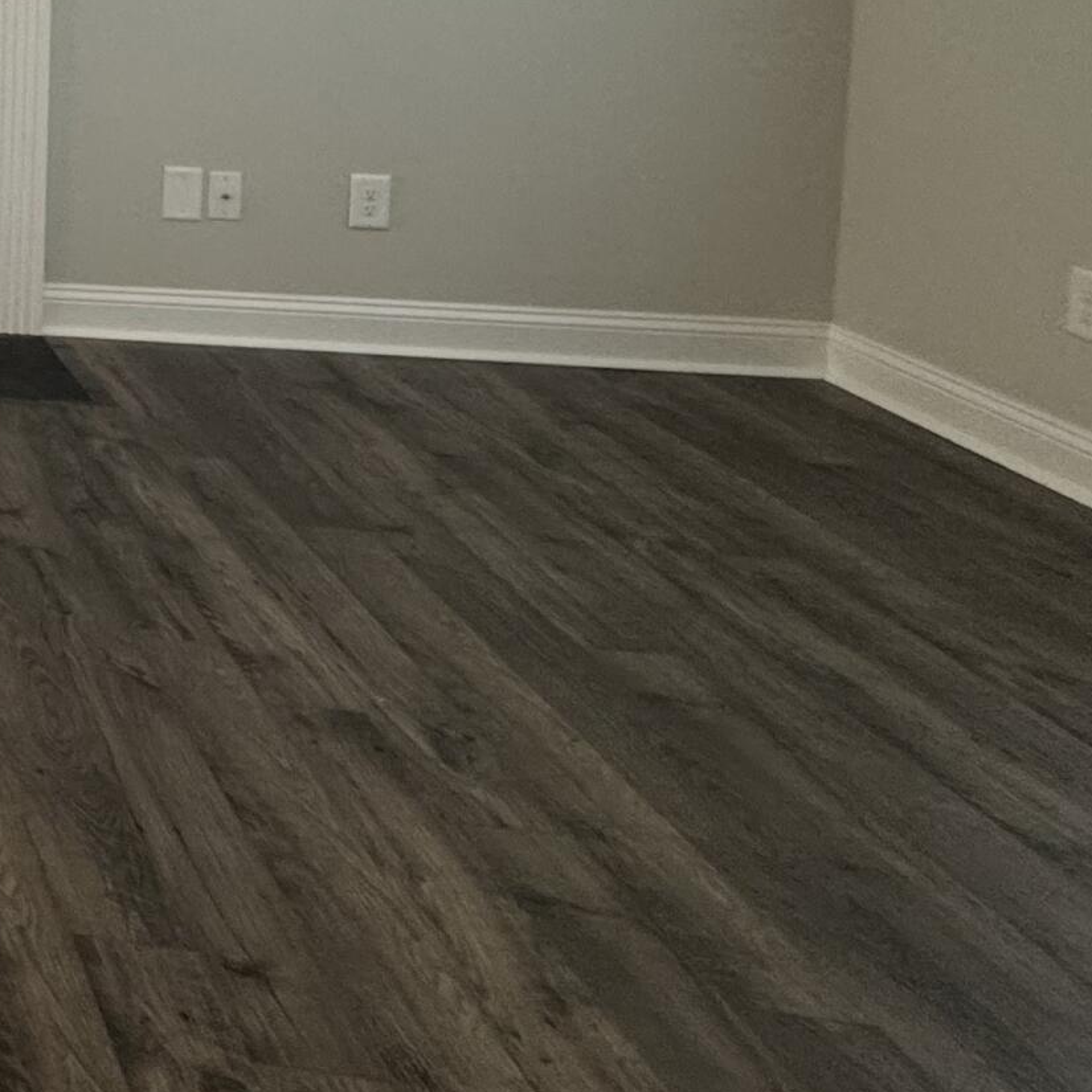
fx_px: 1606
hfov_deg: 24.2
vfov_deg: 33.6
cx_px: -725
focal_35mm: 45
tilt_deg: -5.0
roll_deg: +0.4
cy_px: -49
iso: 200
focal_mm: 2.22
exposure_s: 1/60
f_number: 2.2
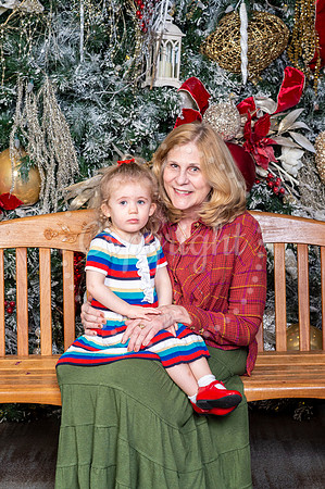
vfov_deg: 23.9
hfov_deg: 16.0
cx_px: 162
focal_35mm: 85
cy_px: 244
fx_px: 1154
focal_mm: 85
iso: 400
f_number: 8
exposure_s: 1/125
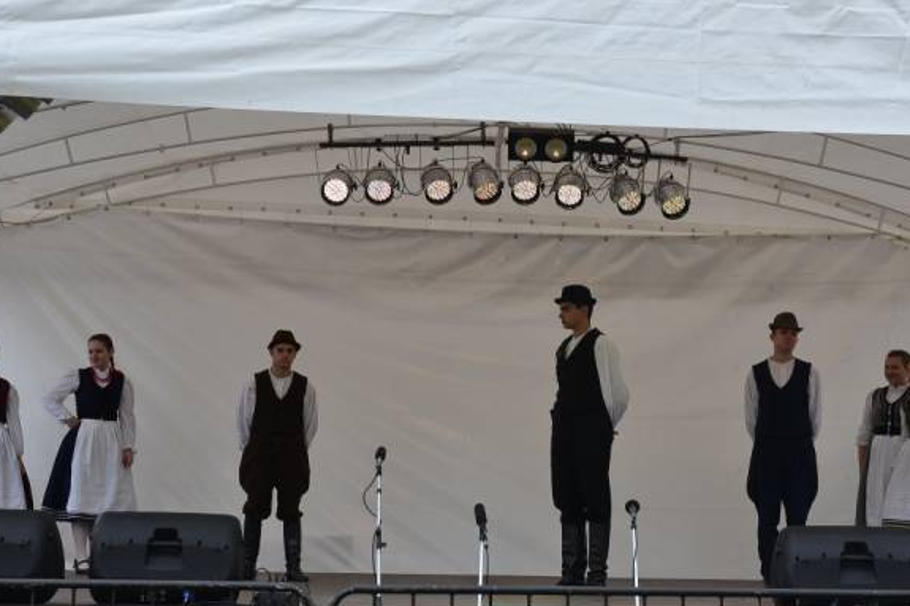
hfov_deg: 28.4
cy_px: 369
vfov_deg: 19.2
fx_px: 1794
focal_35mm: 71
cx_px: 511
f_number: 5.6
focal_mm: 34
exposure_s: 1/125
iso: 200
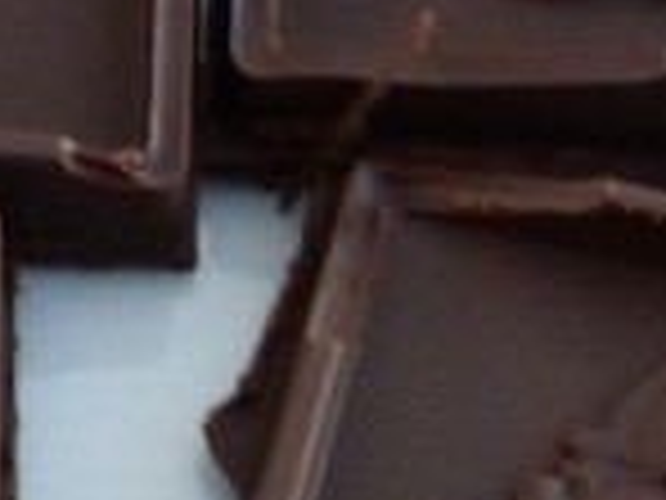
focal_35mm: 200
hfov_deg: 9.8
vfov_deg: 7.4
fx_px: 3848
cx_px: 50
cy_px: 459
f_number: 2.8
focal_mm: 4.8
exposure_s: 1/10
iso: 400
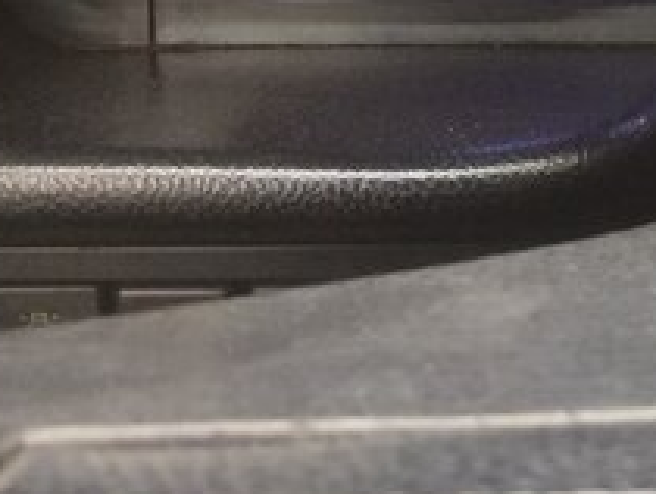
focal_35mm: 91
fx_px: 1726
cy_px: -139
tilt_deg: -30.2
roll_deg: +0.9
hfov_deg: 19.9
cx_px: 834
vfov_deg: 15.5
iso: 125
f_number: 2.2
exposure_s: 1/33
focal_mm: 4.15
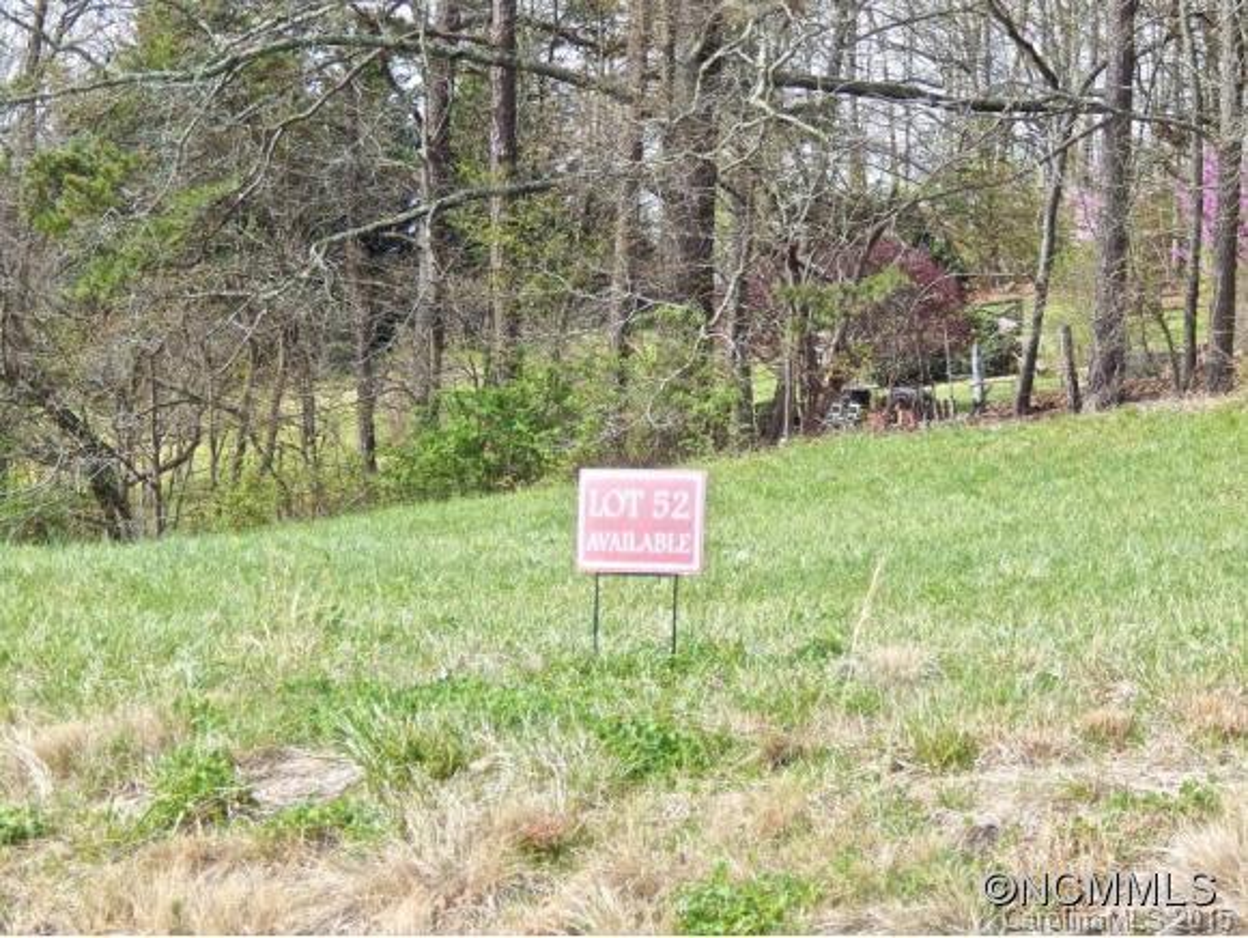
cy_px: 469
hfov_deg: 14.9
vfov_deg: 11.2
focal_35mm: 132
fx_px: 4763
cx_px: 624
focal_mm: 23.4
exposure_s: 1/200
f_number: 4.8
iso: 125
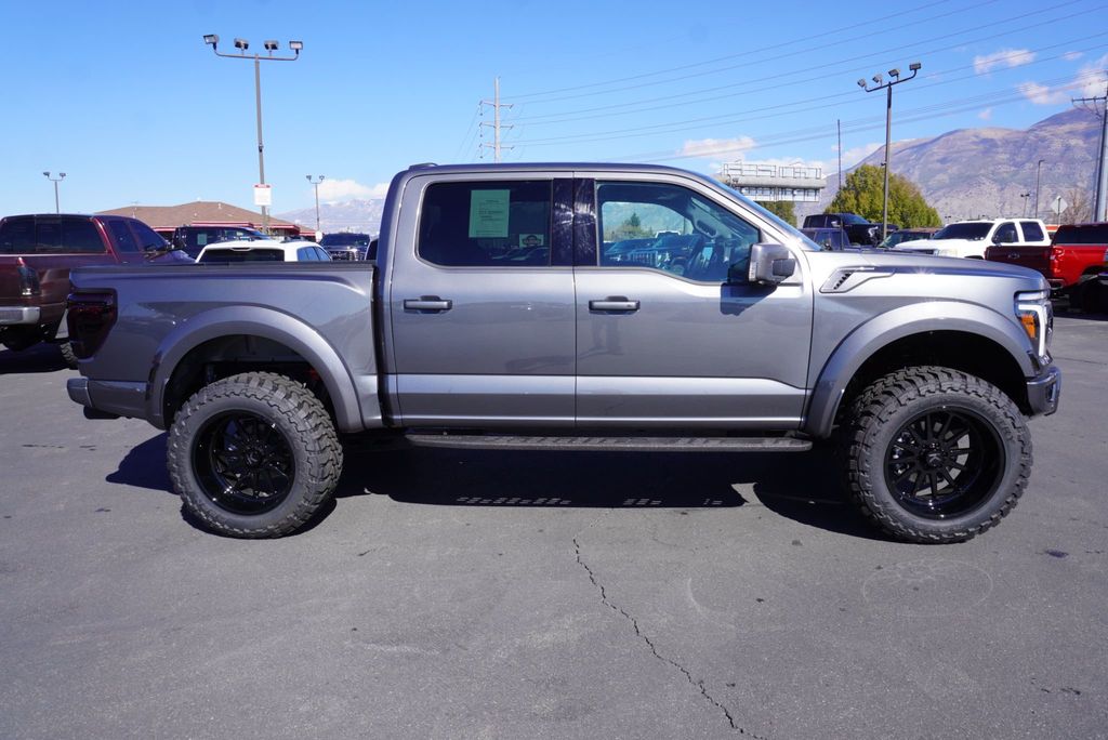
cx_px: 554
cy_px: 370
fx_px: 739
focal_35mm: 24
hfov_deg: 73.7
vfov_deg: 53.2
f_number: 9
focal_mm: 16
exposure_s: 1/125
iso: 100
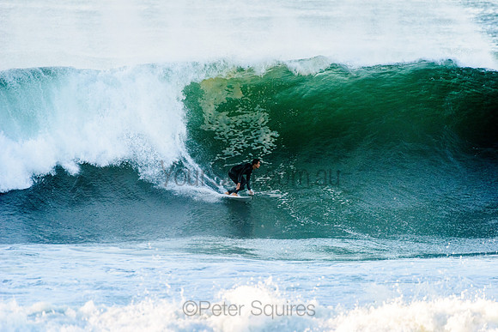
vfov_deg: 2.8
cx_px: 249
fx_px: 6919
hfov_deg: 4.1
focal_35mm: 500
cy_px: 166
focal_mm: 500
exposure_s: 1/1600
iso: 640
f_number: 5.6
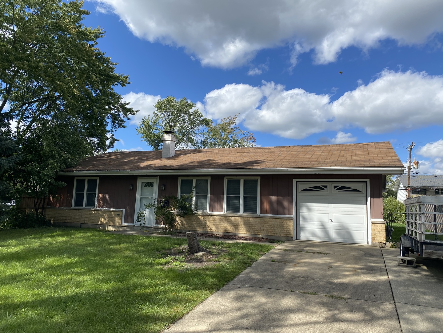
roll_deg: -2.0
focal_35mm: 26
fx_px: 333
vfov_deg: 53.1
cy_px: 166
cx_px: 222
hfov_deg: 67.3
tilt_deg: +5.3
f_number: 1.8
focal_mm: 4.25
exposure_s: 1/2571
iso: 32
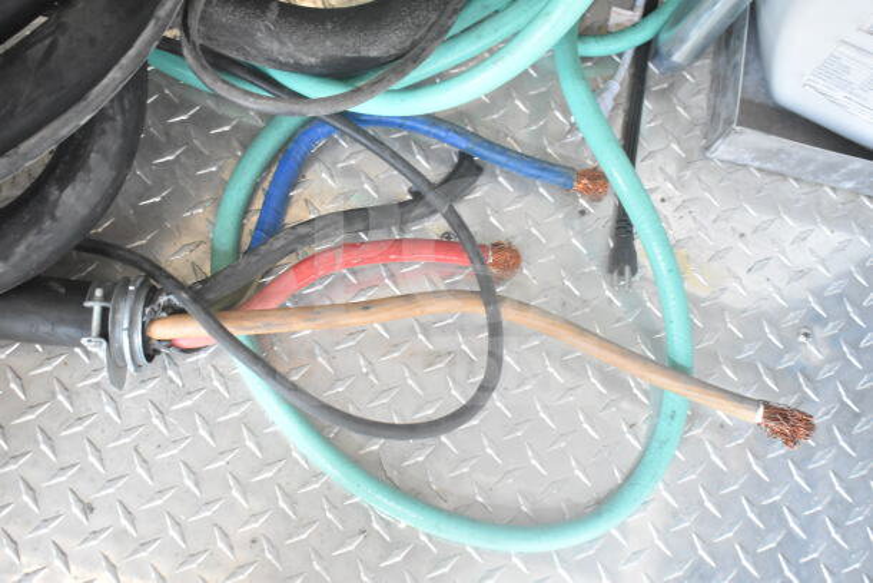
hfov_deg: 46.4
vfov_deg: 31.9
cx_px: 436
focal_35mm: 42
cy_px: 292
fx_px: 1019
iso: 6400
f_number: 4.2
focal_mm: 28
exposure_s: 1/50
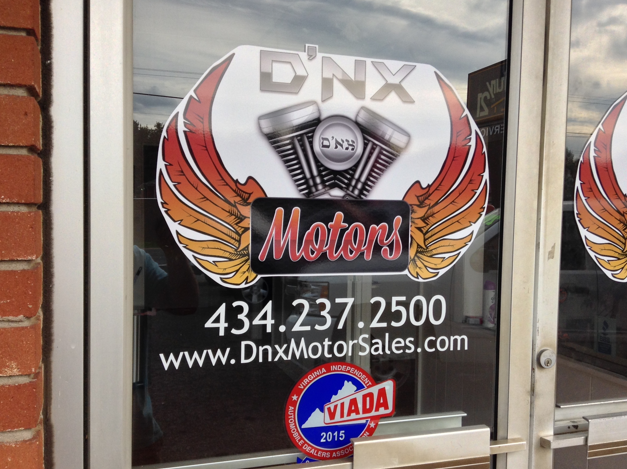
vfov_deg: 38.6
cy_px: 247
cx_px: 341
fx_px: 669
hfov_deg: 50.1
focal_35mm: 37
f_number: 2.4
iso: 25
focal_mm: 3.3
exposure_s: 1/297
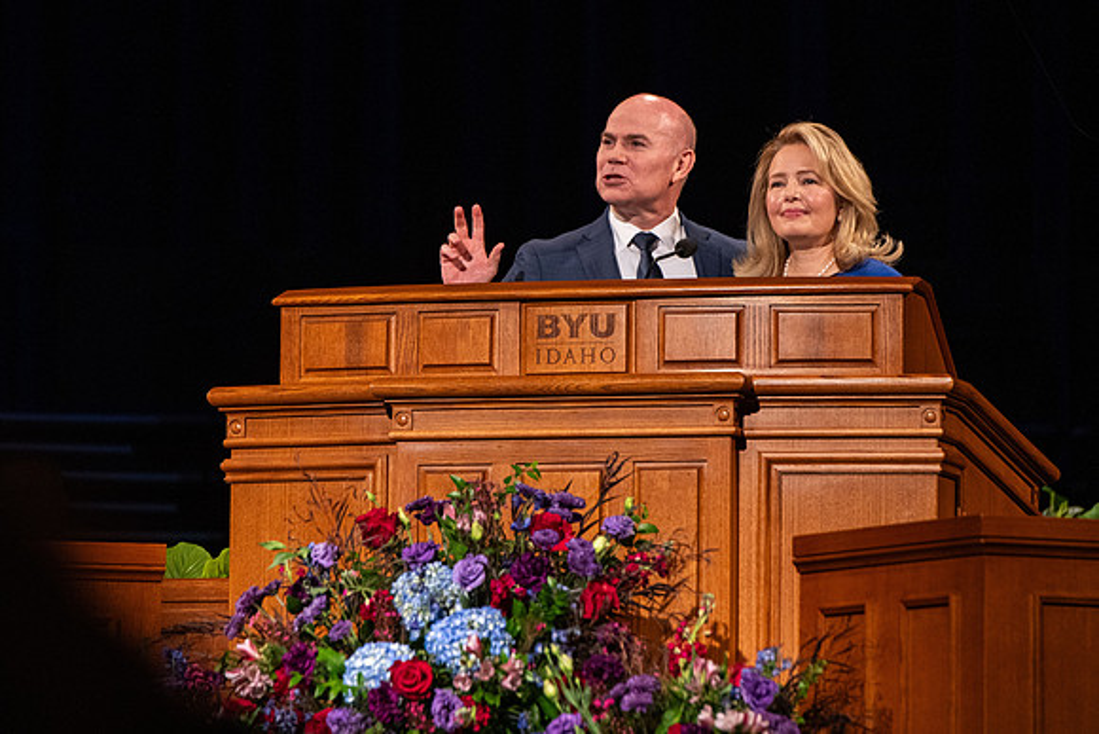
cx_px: 486
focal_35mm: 223
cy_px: 325
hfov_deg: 9.2
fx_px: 6814
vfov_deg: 6.2
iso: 2000
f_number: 4.5
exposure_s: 1/160
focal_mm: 200
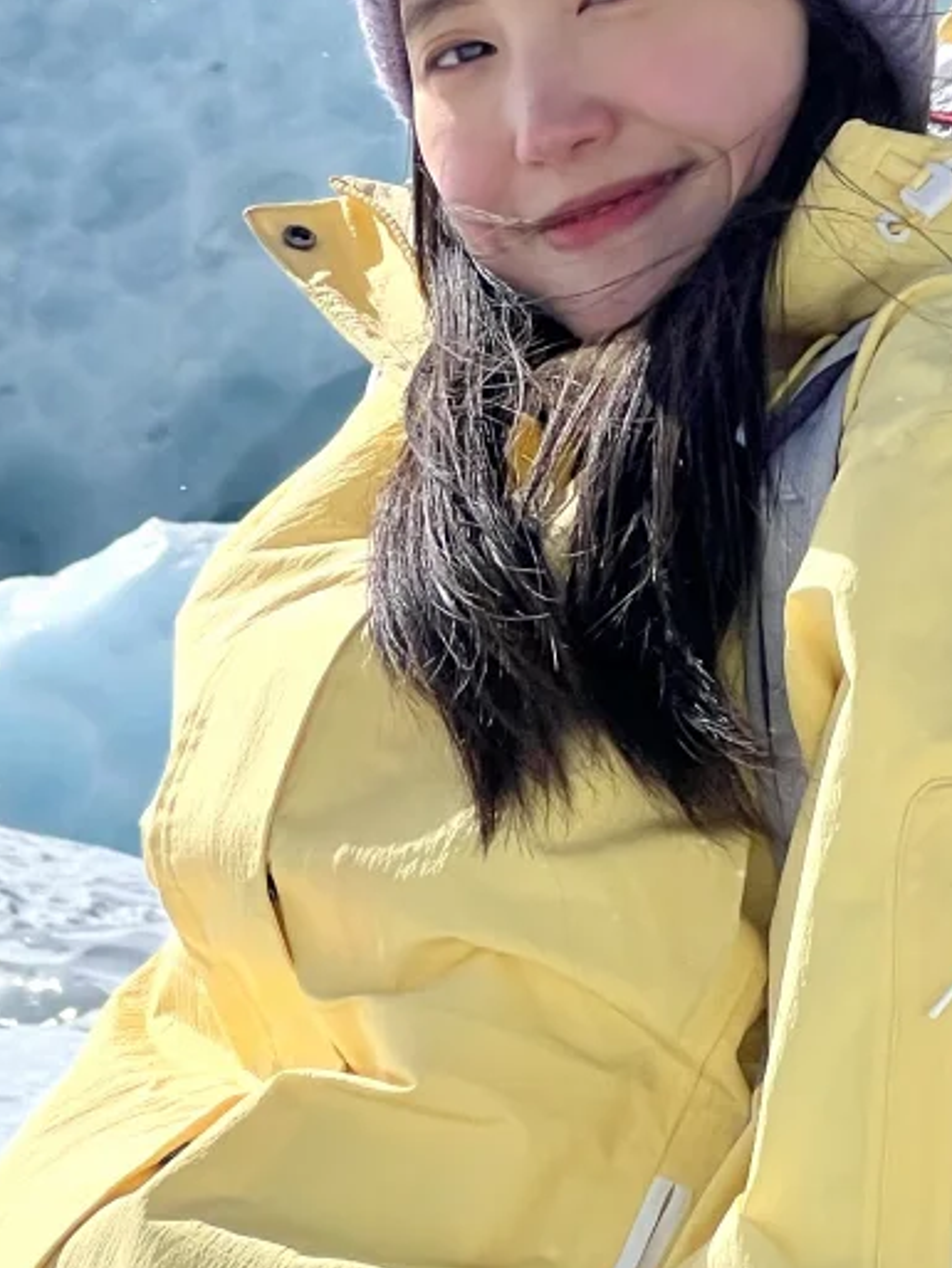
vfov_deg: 9.1
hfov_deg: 6.9
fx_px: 7917
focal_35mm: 216
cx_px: 742
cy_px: -62
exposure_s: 1/2053
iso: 32
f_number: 2.8
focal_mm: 9
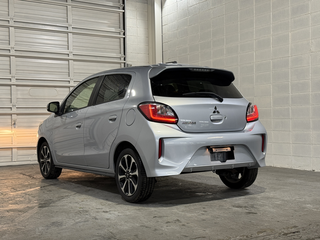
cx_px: 160
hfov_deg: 39.7
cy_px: 120
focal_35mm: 48
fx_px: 444
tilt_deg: -0.1
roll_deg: +0.4
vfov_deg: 30.3
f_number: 1.78
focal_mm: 6.76
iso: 80
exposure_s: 1/60
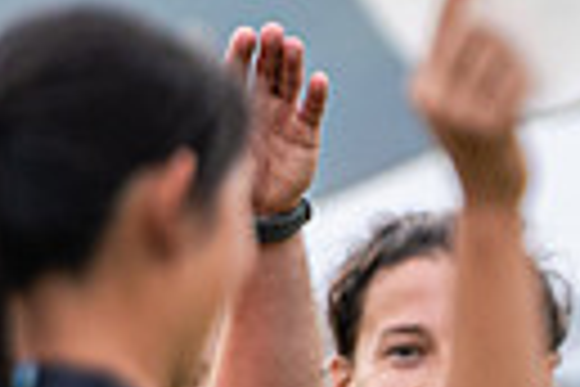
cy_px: 739
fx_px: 30979
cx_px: 1634
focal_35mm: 1923
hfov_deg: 1.1
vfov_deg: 0.7
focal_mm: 200
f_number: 2.8
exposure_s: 1/1000
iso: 200
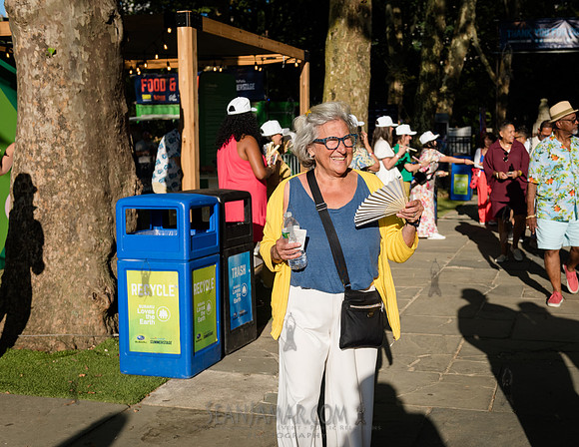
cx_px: 350
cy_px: 226
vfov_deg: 32.3
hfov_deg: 40.9
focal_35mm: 46
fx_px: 772
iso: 500
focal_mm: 38
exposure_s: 1/4000
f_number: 3.5
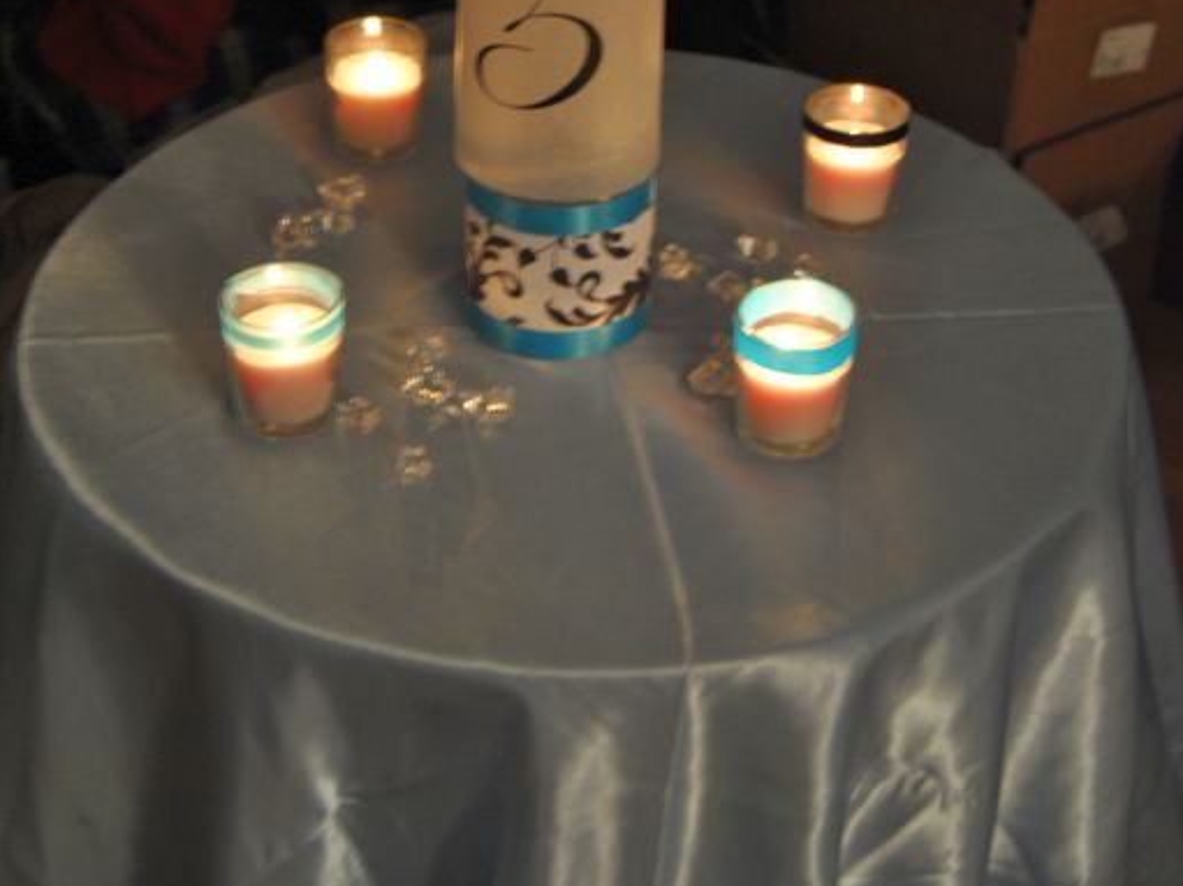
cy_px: 130
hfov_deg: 27.8
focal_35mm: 70
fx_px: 2392
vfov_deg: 20.7
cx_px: 597
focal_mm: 32
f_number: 4.5
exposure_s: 1/5
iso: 400
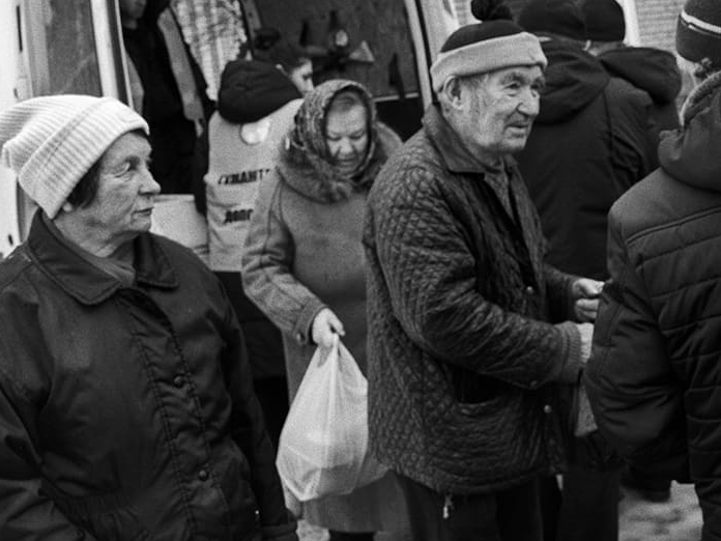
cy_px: 289
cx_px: 512
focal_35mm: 58
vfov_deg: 25.2
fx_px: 1208
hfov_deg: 32.8
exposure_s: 1/640
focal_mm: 35
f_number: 8
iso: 2000
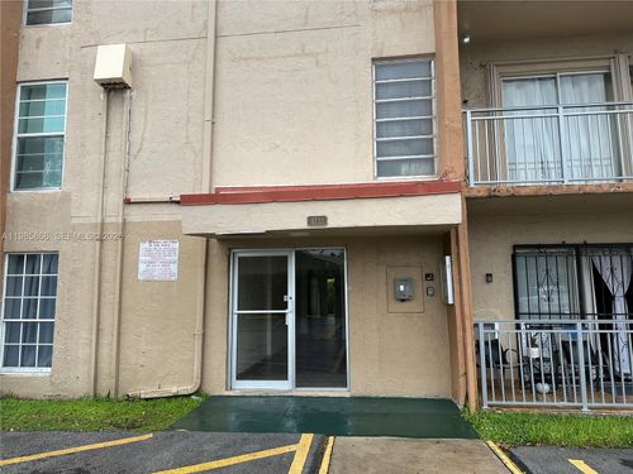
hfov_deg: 71.6
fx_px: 439
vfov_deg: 56.8
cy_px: 237
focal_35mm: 24
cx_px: 316
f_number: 1.78
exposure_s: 1/1019
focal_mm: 6.86
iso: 80
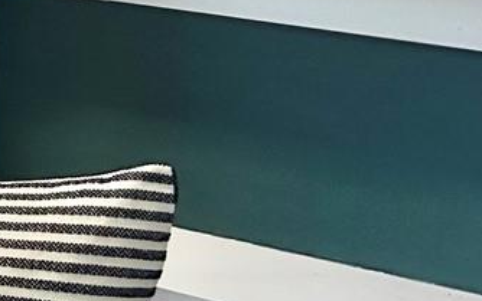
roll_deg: -0.5
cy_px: -246
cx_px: -963
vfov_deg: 7.5
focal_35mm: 169
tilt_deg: -1.8
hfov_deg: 9.6
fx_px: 2221
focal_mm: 5.7
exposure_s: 1/150
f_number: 1.5
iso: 64
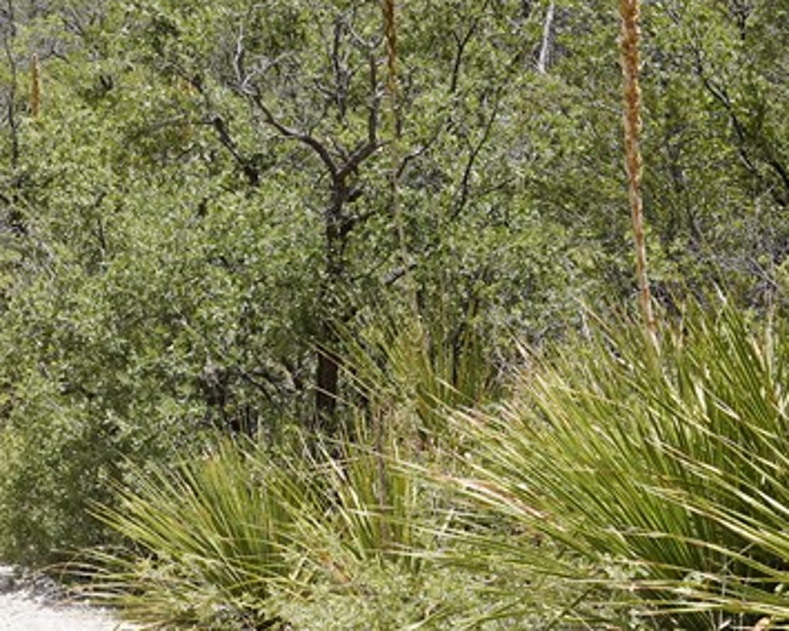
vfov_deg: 10.4
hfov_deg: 12.6
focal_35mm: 148
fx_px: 3456
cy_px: 73
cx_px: -273
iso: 100
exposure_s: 1/100
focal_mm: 28
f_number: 13
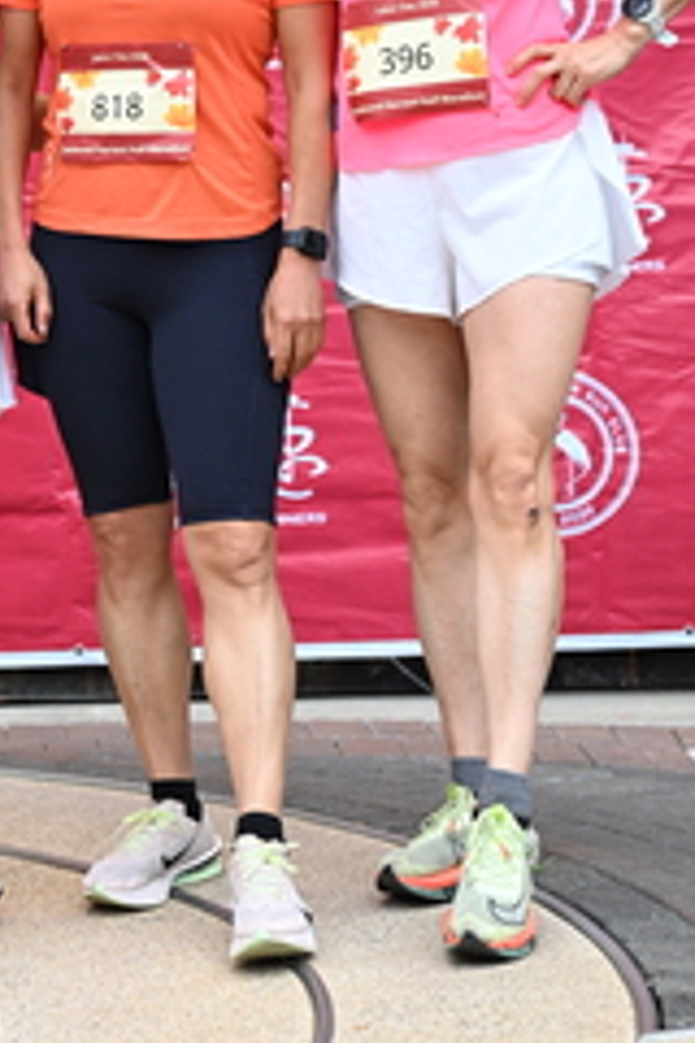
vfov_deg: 20.0
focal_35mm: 101
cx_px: -76
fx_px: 2925
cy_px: 243
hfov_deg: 13.3
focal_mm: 44
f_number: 4
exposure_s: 1/400
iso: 2000
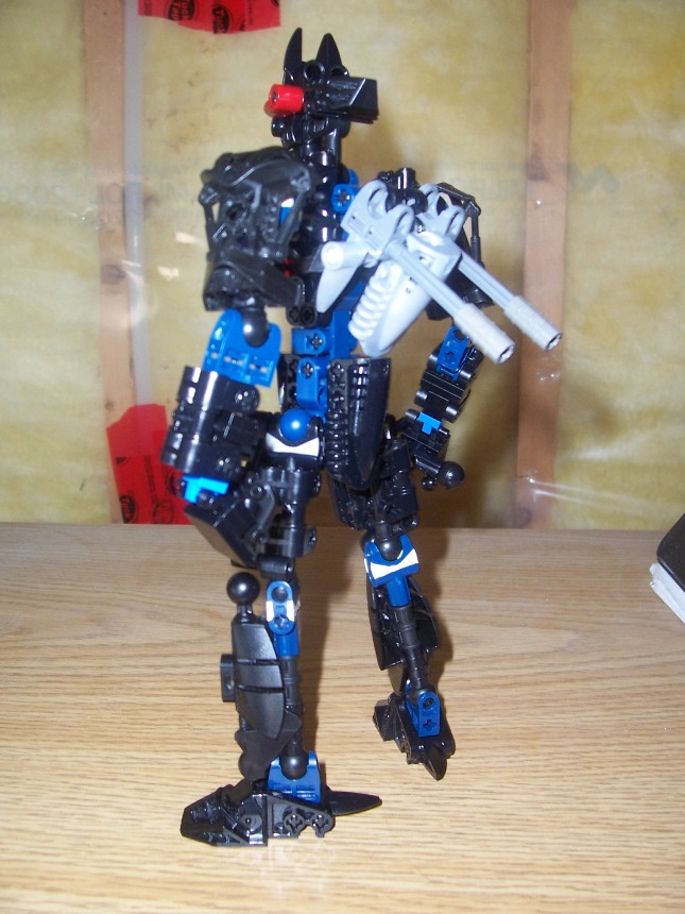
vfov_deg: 54.0
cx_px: 342
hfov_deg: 41.8
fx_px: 897
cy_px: 457
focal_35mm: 34
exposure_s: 1/60
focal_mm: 5.6
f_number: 2.7
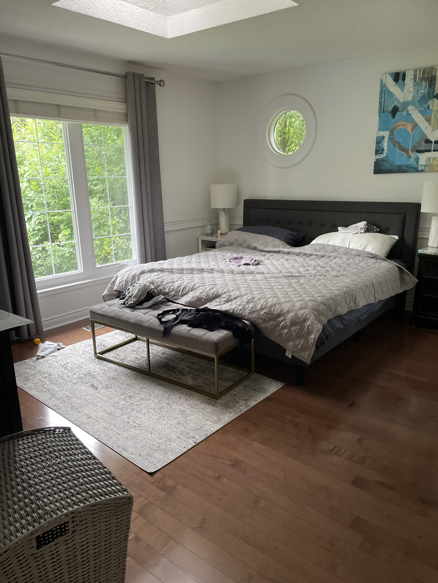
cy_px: 292
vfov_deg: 67.3
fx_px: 439
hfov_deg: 53.1
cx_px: 219
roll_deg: +1.1
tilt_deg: -15.2
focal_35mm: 26
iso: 320
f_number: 1.6
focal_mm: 4.2
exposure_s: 1/60
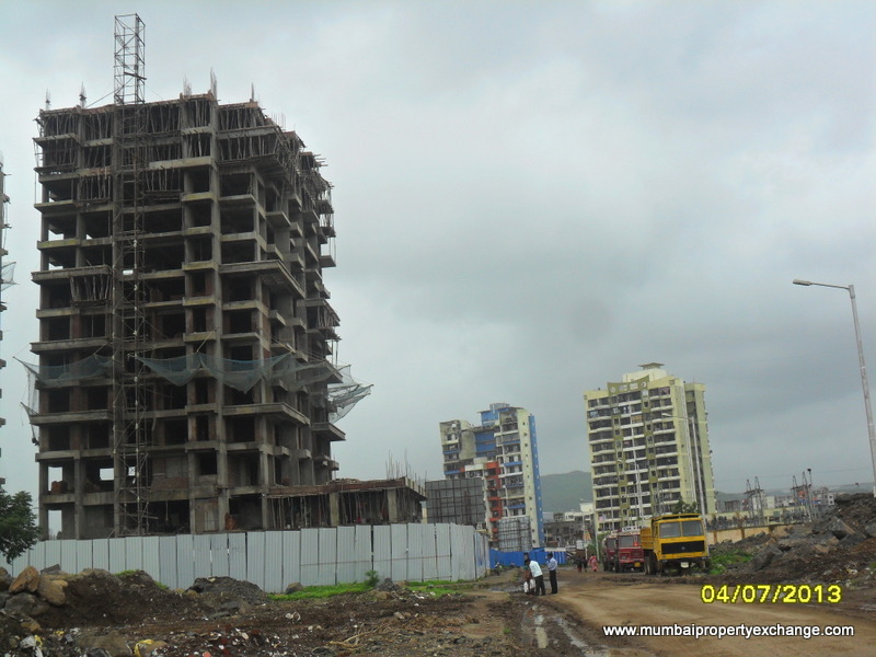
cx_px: 438
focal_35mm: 44
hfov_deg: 42.9
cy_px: 328
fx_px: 1113
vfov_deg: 32.9
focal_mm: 7.8
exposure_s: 1/1000
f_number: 4.5
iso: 100
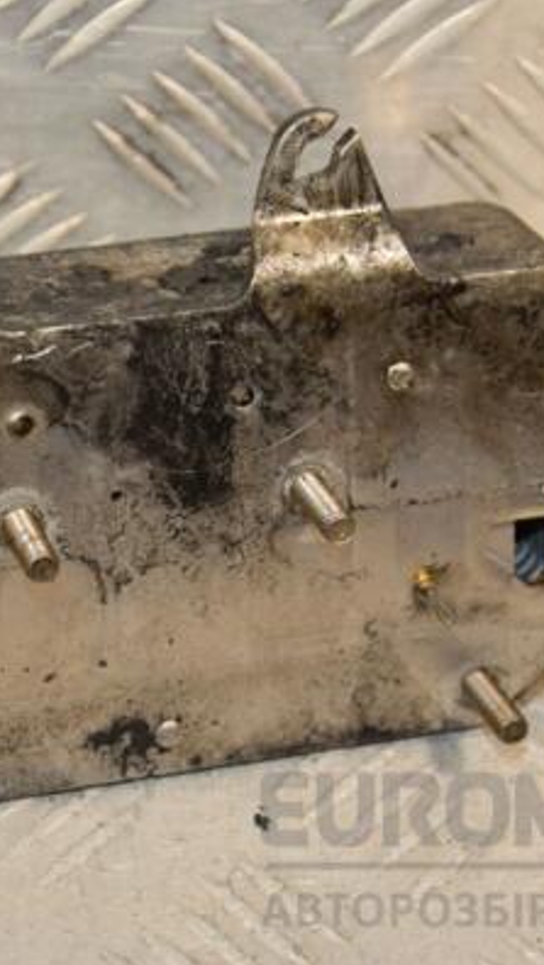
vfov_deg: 15.6
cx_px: 215
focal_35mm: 138
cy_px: 485
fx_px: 3536
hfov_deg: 8.8
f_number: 5.6
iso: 800
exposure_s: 1/200
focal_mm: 58
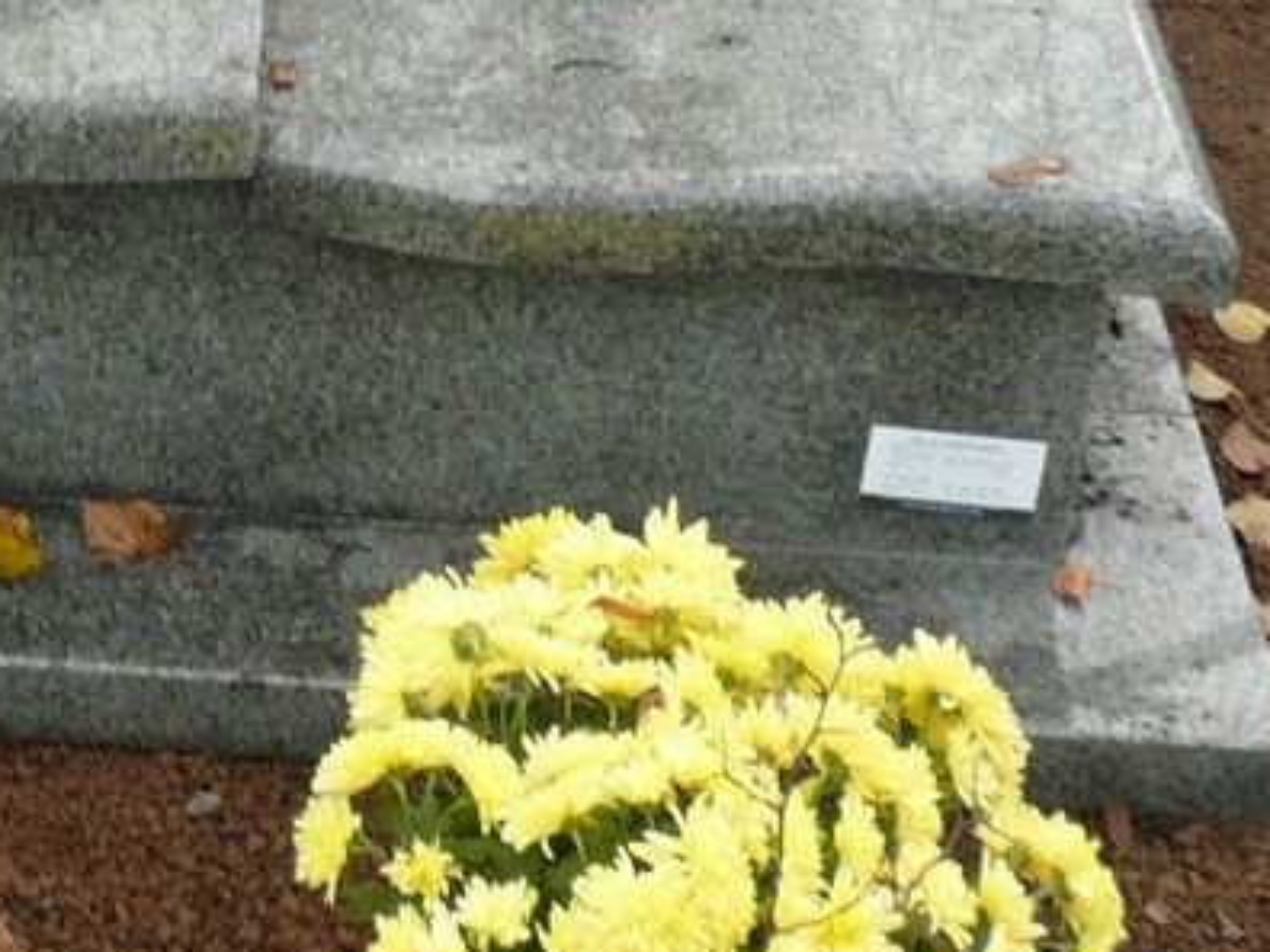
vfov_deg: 13.3
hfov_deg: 17.9
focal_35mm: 106
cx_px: -96
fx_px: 3889
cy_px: -377
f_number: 2.8
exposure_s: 1/50
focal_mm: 4.6
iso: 100
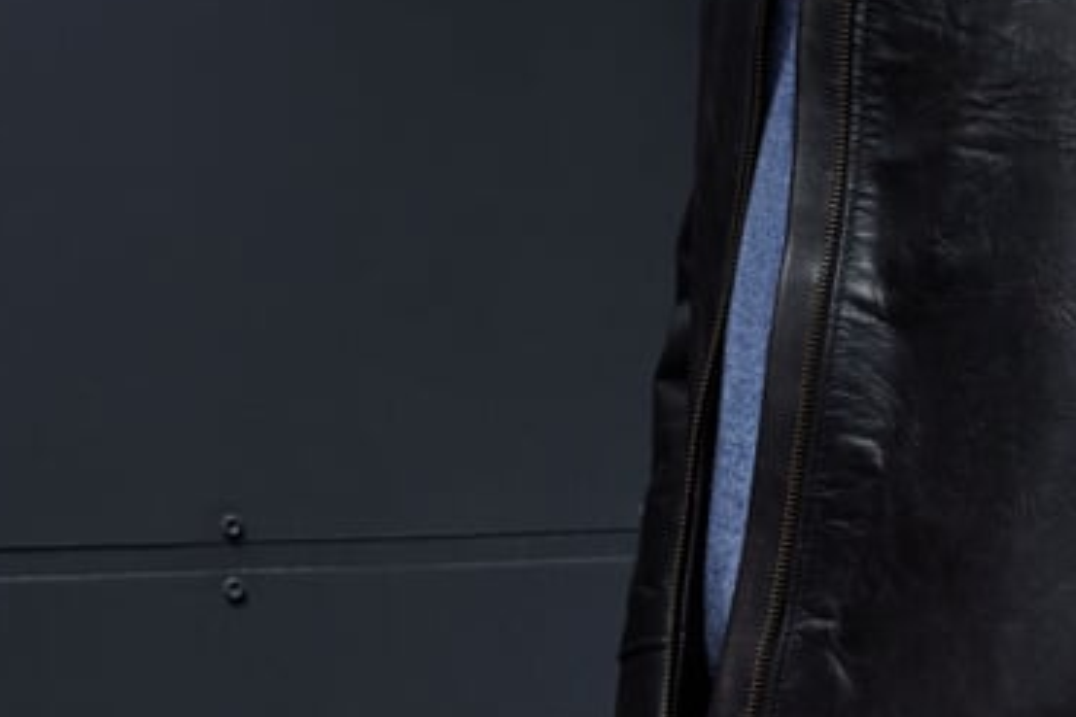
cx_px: 1181
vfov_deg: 11.1
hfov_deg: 16.3
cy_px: 691
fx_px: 3646
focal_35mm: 122
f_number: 7.1
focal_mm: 50
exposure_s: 1/160
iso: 1000
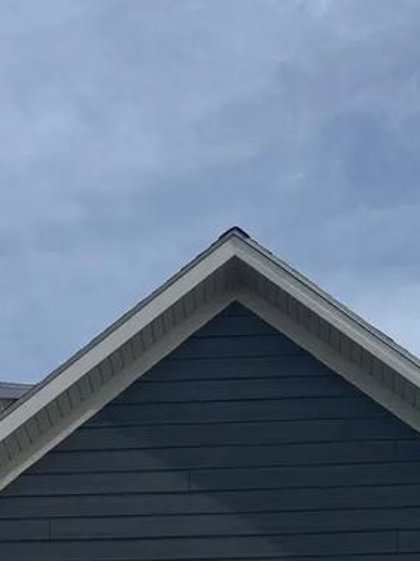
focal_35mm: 87
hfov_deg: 16.9
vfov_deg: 18.5
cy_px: 953
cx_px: 223
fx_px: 1410
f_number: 1.78
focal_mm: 6.76
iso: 80
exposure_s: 1/7092
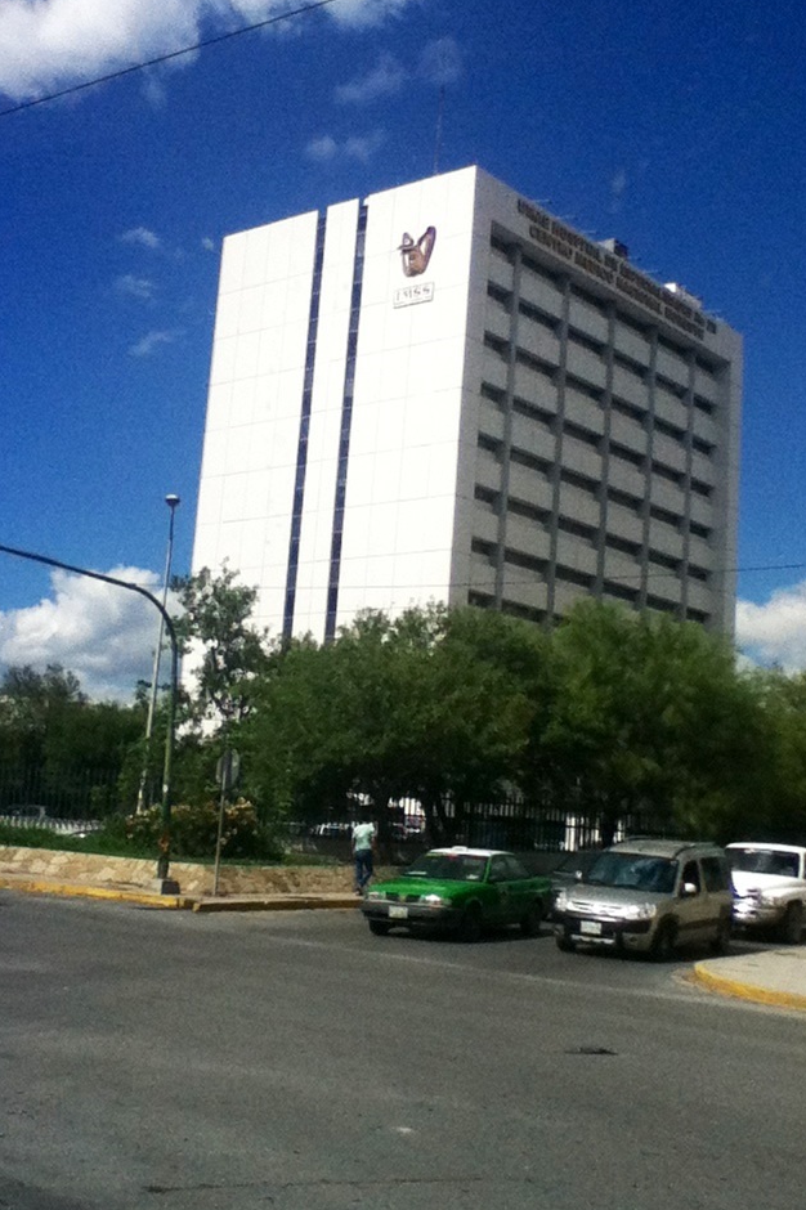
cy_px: 604
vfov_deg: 55.8
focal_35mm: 34
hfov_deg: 38.8
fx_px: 1143
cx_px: 442
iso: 80
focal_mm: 3.85
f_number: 2.4
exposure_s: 1/846
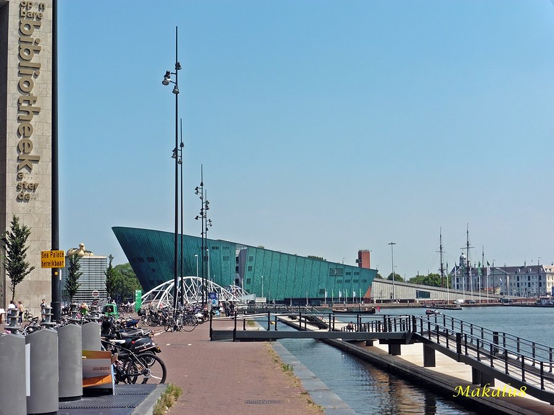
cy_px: 208
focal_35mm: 70
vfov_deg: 21.0
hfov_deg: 27.8
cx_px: 277
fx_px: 1120
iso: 100
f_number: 5.6
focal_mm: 12.5
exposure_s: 1/640
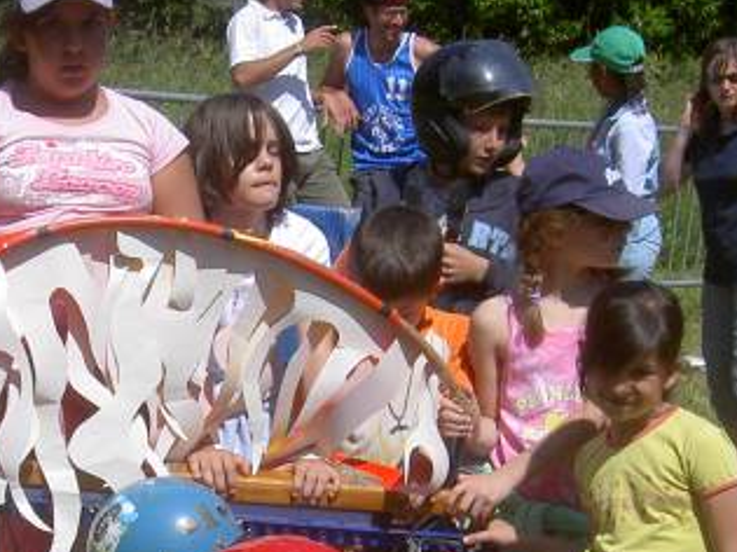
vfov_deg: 14.8
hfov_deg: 19.7
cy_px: 503
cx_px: 194
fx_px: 2107
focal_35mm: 99
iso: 100
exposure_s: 1/800
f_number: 4.7
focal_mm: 8
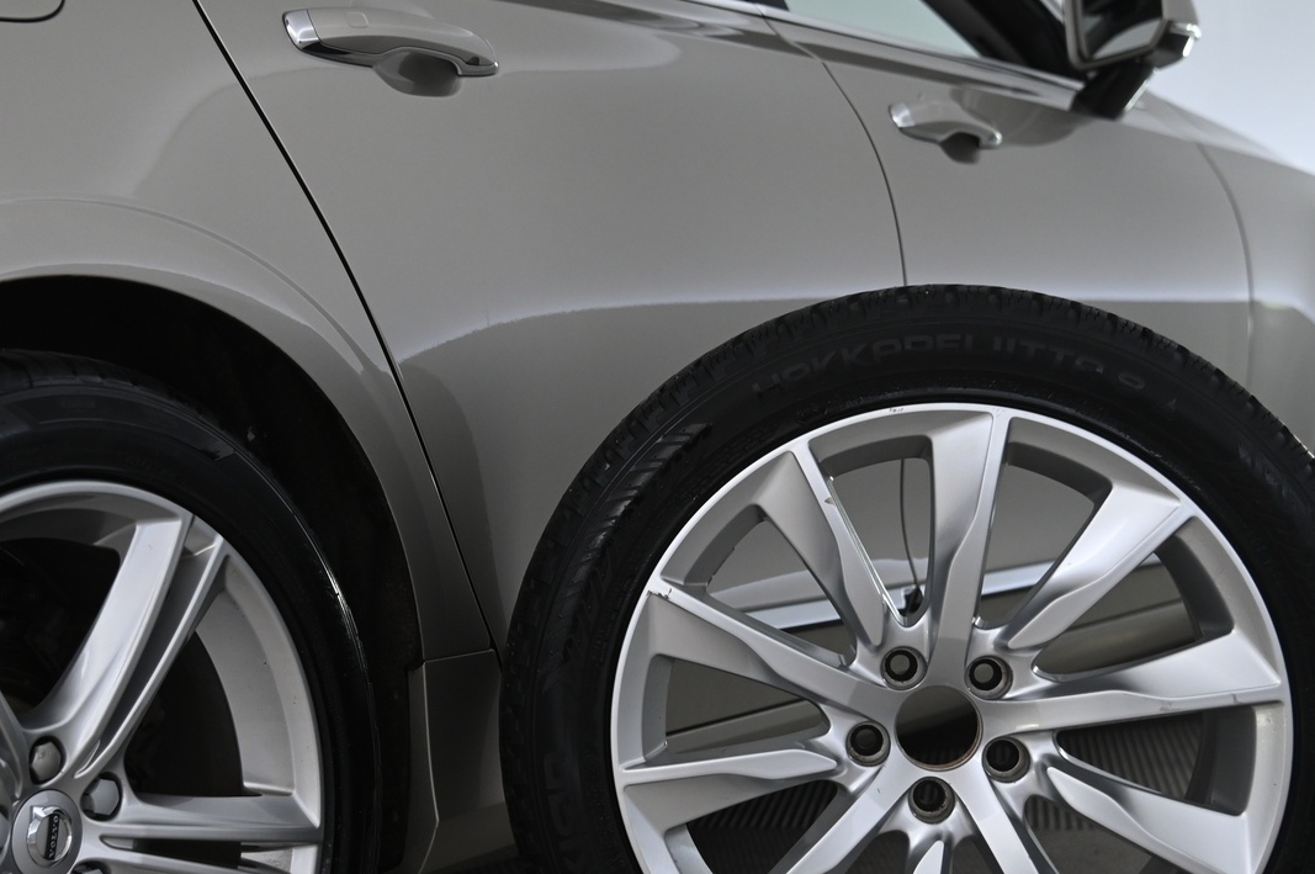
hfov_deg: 29.9
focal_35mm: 67
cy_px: 572
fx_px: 2445
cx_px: 466
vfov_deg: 20.2
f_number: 4
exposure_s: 1/100
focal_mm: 44
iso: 1250
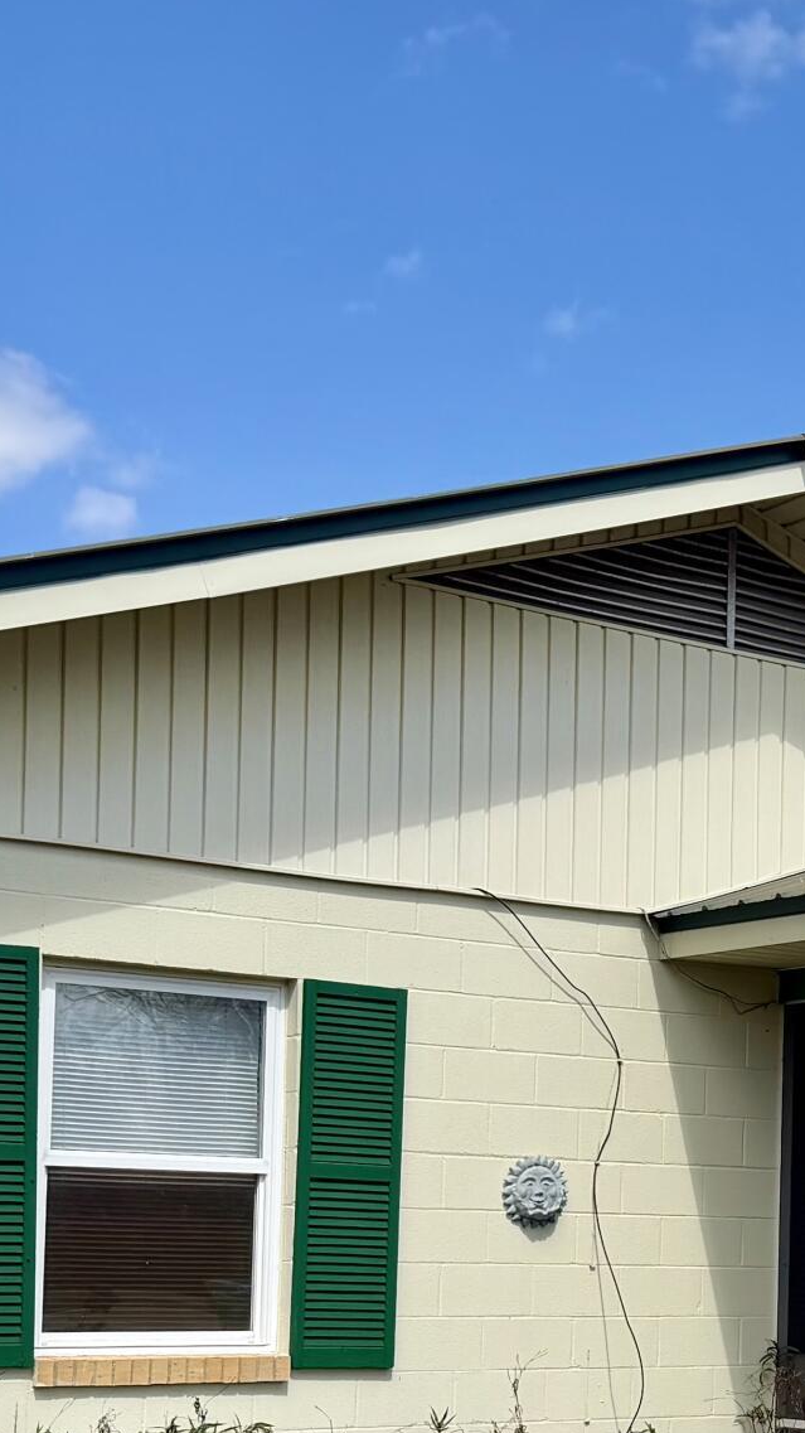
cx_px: 836
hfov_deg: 17.0
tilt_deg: +2.4
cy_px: 1151
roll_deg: -0.8
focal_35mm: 69
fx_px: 2620
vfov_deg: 29.8
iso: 80
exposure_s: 1/4975
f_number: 1.78
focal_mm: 6.76
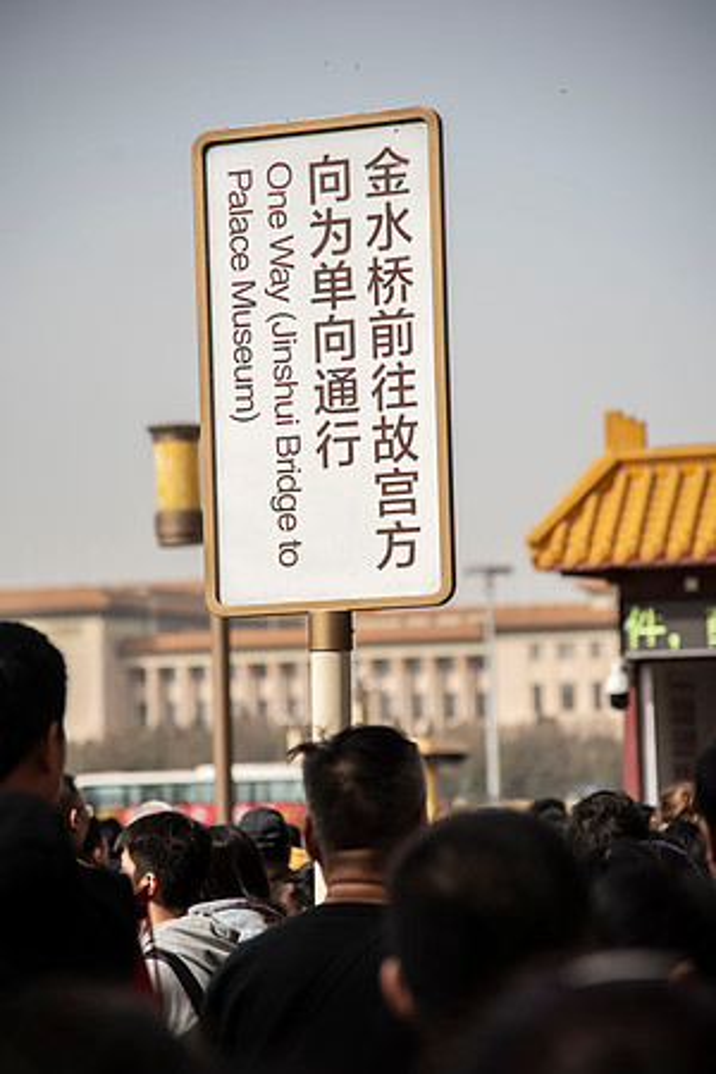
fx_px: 3580
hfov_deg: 11.4
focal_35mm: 120
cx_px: 358
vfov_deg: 17.1
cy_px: 537
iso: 100
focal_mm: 120
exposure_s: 1/500
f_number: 4
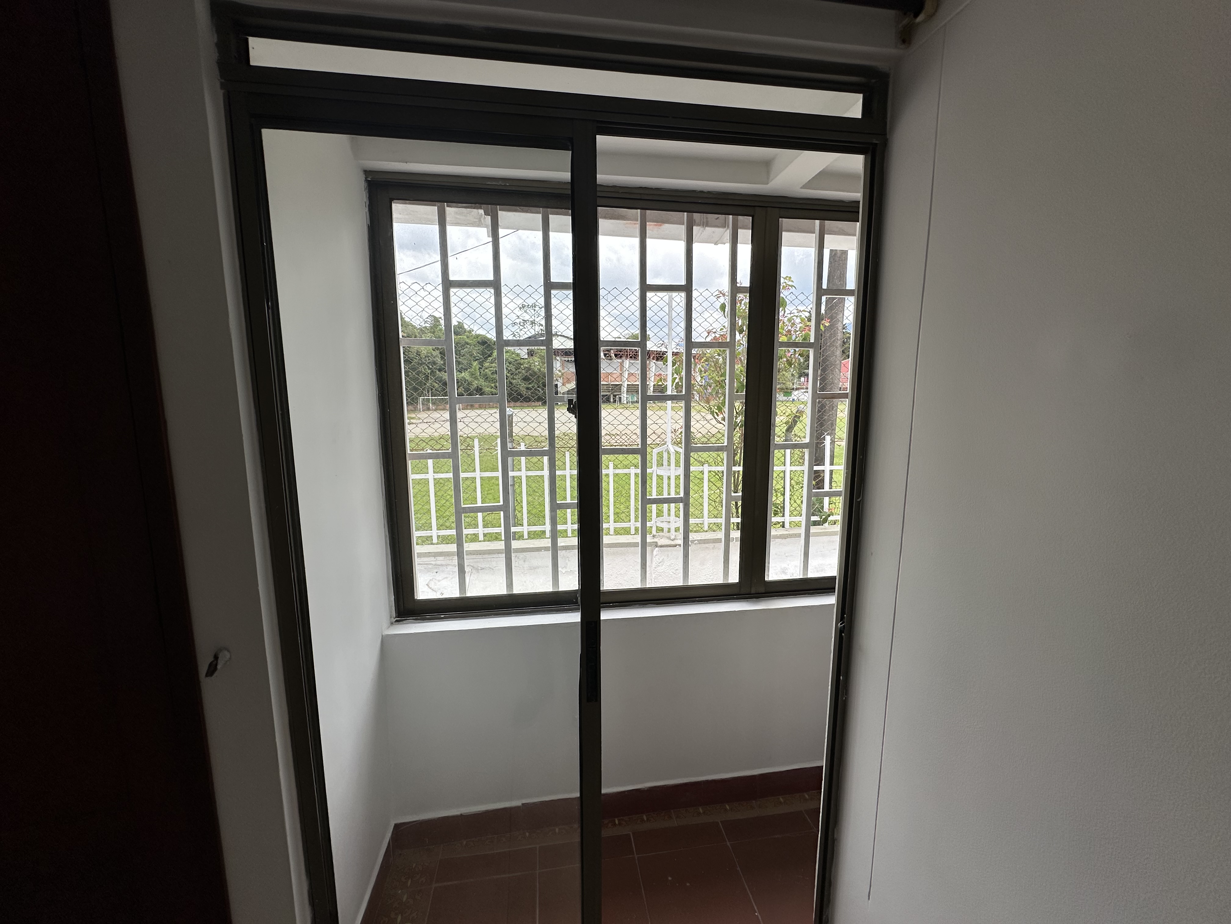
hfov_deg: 102.1
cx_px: 616
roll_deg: -0.5
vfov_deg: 85.7
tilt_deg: -7.8
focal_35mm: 14
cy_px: 462
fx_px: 498
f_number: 2.2
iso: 40
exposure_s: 1/584
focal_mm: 2.22
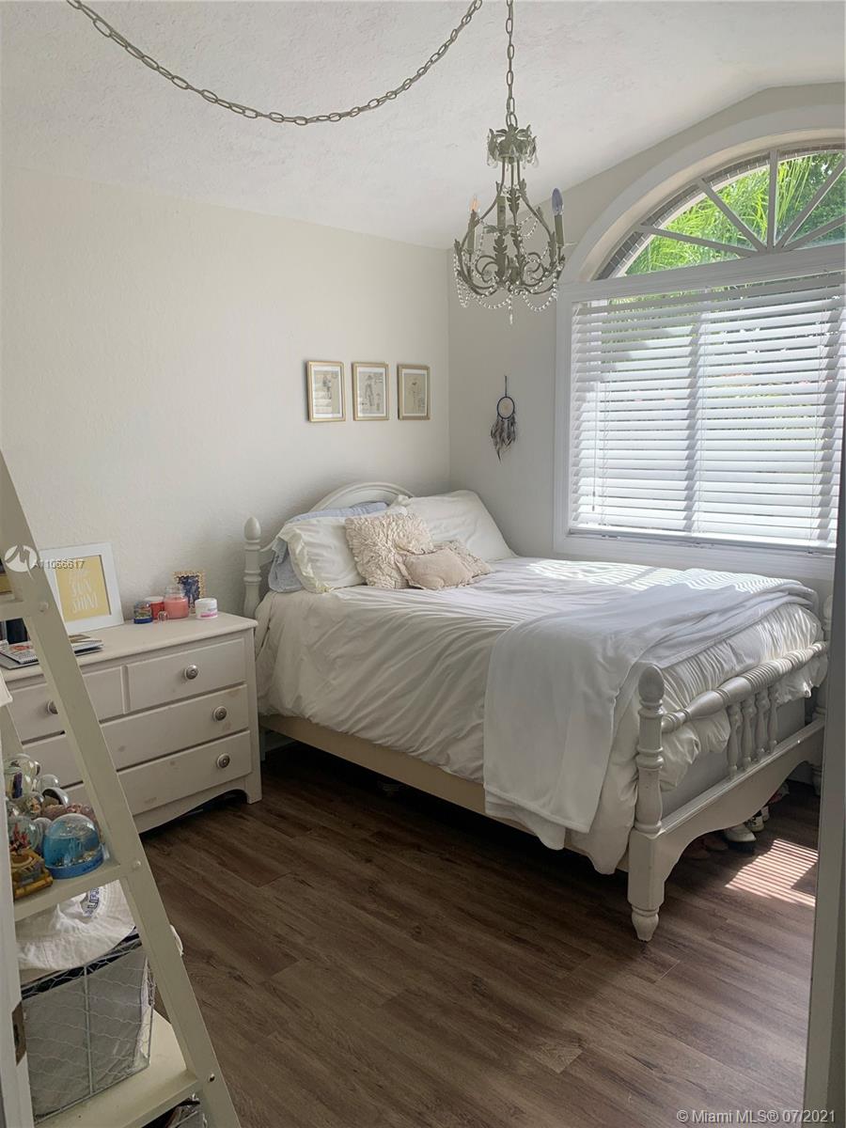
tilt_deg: -6.6
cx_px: 423
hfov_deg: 53.1
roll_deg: +1.4
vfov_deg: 67.3
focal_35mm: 26
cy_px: 564
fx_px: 847
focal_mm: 4.25
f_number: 1.8
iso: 25
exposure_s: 1/297
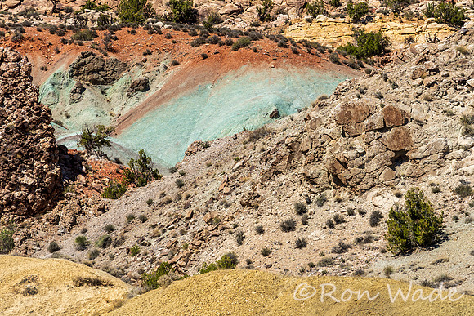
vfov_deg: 5.3
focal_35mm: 258
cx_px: 235
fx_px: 3398
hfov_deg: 8.0
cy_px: 112
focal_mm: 200
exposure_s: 1/320
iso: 100
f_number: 10
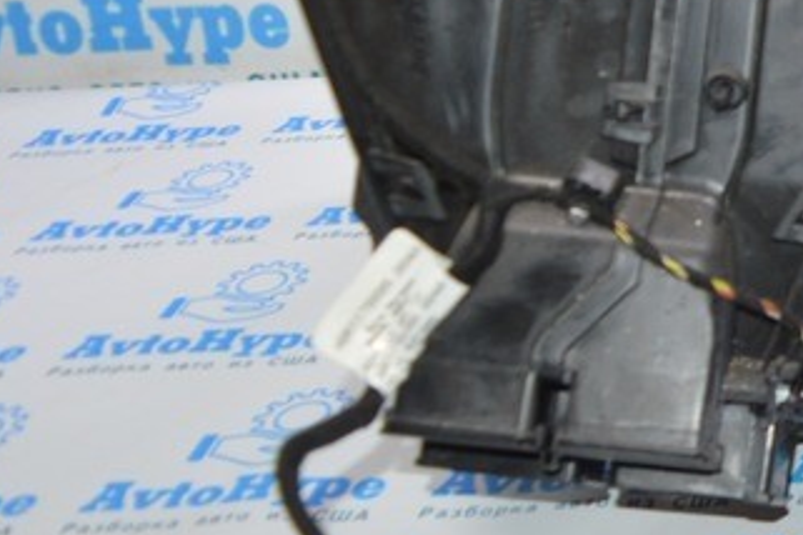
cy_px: 54
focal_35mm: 86
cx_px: 1131
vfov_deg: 15.7
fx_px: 1918
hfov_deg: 20.8
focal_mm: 18
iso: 400
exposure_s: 1/80
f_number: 4
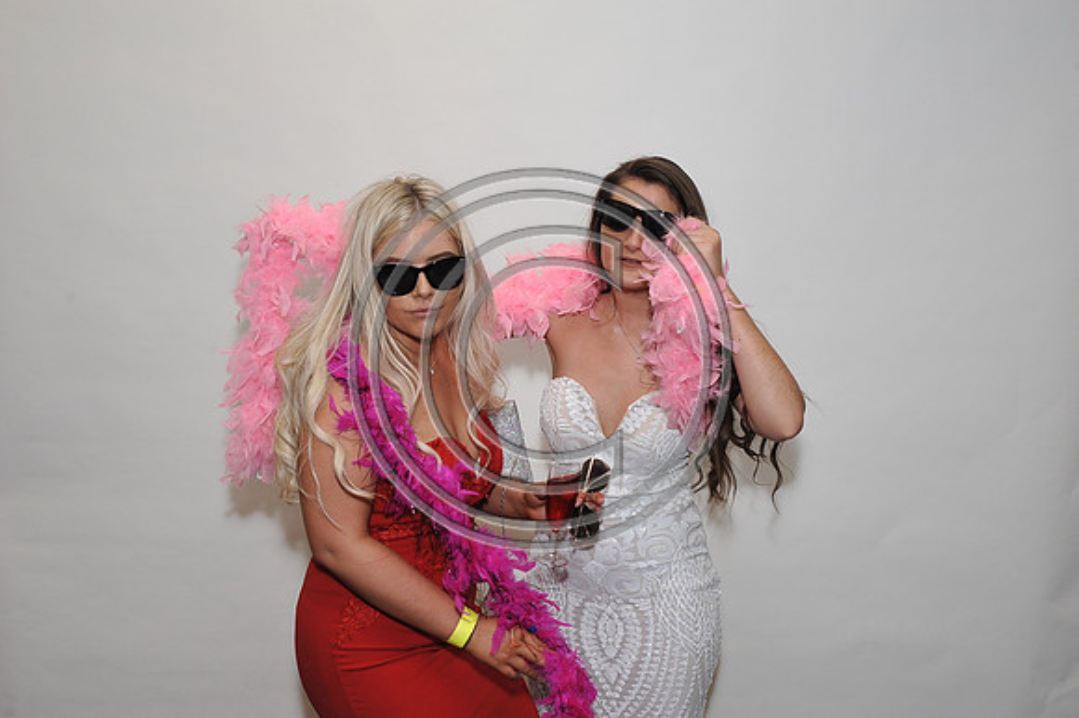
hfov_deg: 46.4
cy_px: 359
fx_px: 1258
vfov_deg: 31.9
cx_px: 540
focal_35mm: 42
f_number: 8
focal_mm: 42
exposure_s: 1/60
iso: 1000
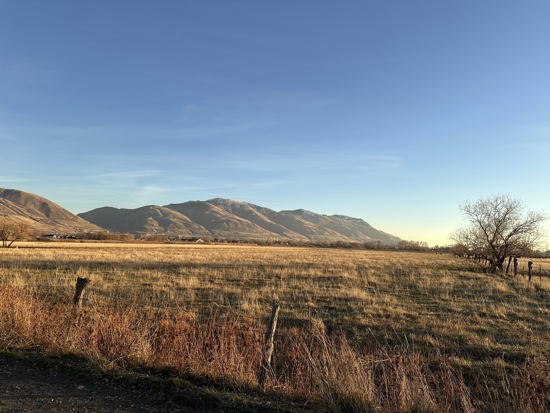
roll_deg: -1.2
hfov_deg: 71.6
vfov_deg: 56.8
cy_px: 206
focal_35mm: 24
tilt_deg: +6.2
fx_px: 381
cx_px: 275
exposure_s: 1/1751
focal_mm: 6.86
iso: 80
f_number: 1.78
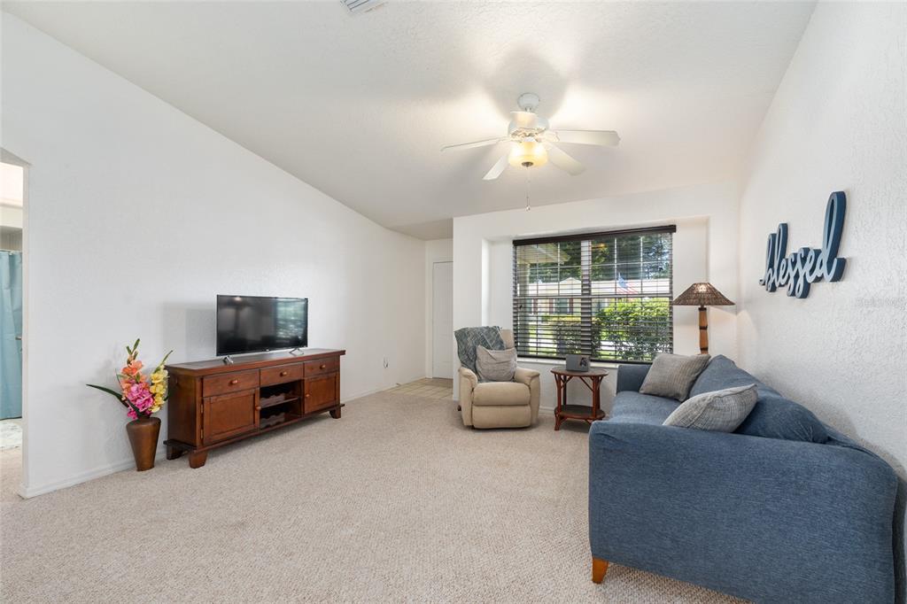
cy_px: 302
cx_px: 454
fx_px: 353
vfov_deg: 81.2
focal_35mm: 14
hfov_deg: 104.3
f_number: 7.1
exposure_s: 1/2
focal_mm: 14
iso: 320
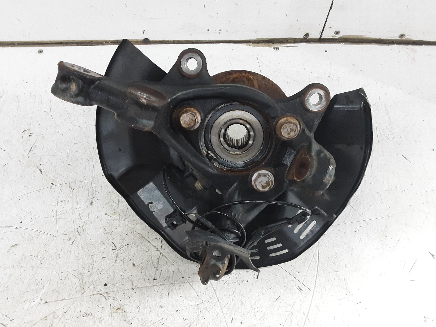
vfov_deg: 51.4
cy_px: 164
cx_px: 218
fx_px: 340
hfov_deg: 65.3
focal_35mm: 27
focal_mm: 2.91
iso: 160
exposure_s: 1/25
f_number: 1.9
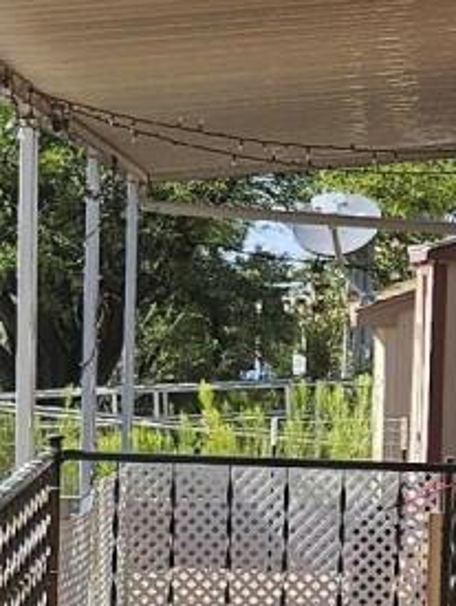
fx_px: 2926
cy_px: 745
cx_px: 222
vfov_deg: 11.6
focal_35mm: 167
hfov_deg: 8.9
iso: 25
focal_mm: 5.4
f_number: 1.8
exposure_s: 1/1093
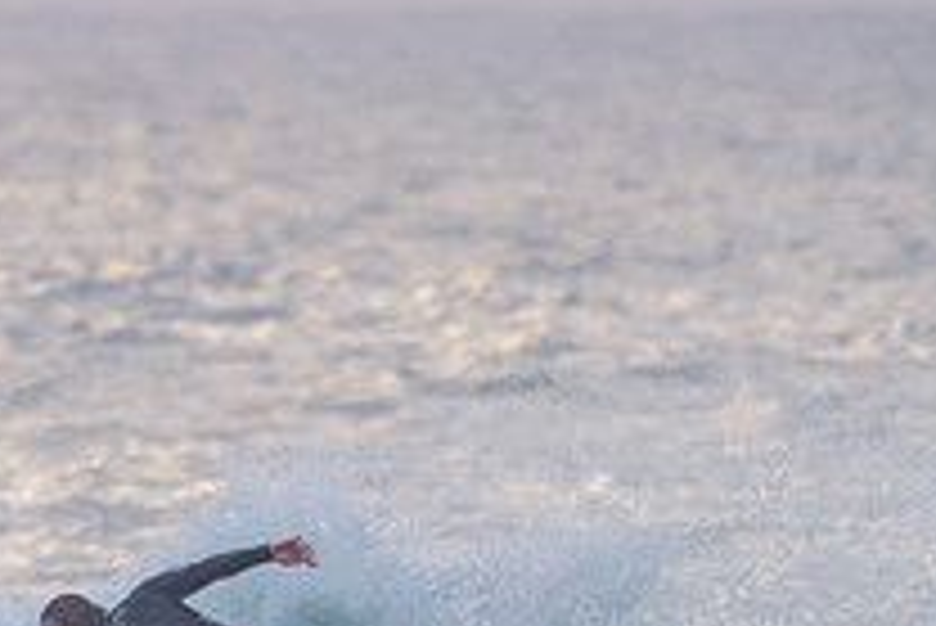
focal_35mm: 1713
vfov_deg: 0.8
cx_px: 77
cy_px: 688
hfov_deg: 1.2
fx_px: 44567
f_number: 5.6
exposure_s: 1/1250
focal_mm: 500
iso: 400
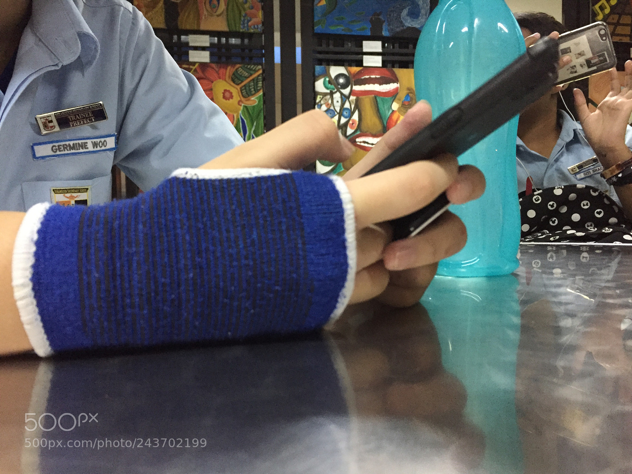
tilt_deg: -3.4
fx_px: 529
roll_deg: -0.8
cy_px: 237
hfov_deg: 61.7
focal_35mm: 29
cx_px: 316
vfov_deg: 48.2
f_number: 2.2
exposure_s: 1/25
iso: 250
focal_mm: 4.15
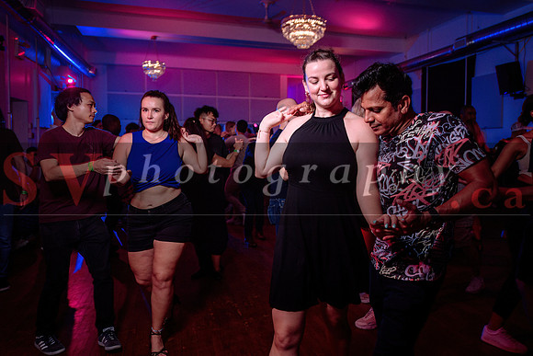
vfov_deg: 47.9
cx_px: 299
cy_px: 157
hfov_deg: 67.2
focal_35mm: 27
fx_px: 399
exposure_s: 1/60
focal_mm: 24
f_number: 2.8
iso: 800
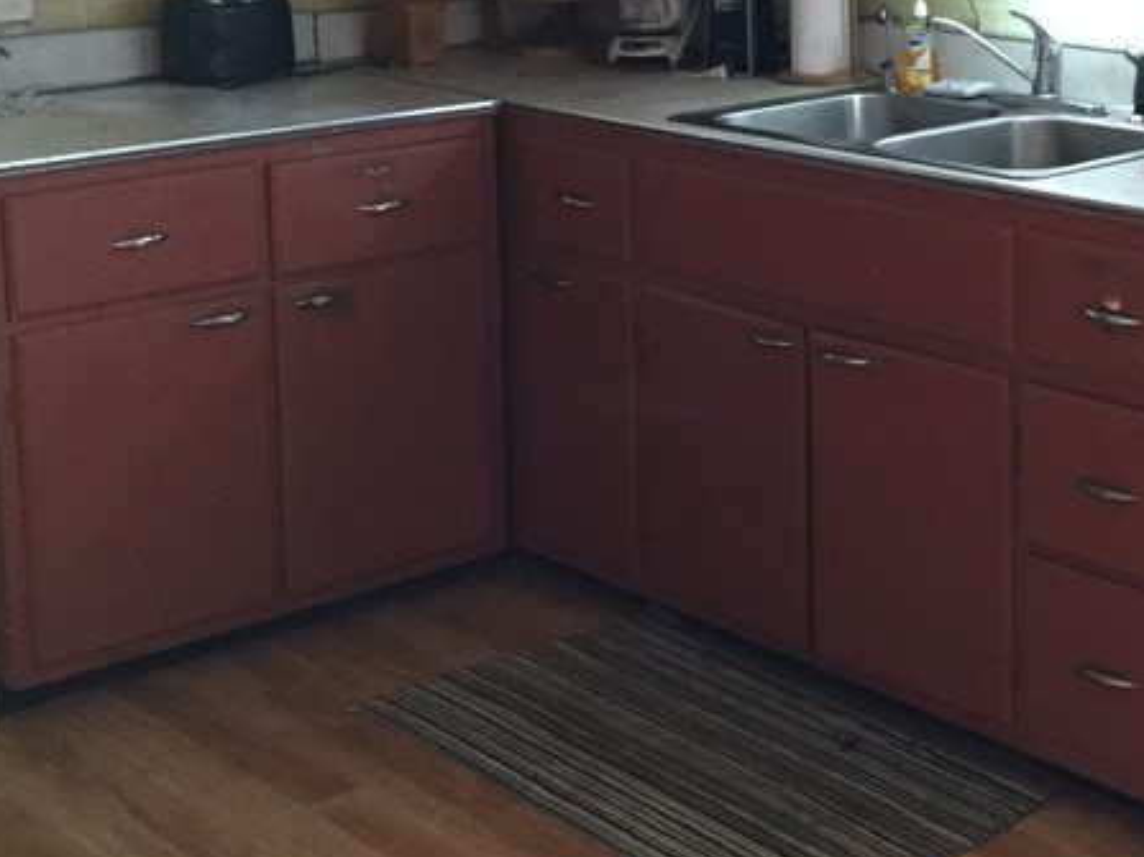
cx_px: 845
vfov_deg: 20.5
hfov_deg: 27.1
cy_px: 179
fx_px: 2346
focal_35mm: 71
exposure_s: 1/30
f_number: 2.4
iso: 160
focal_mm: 3.3
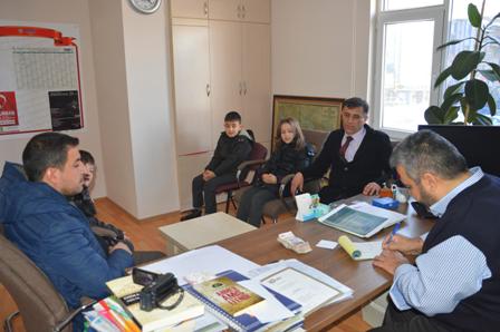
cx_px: 250
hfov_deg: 67.4
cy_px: 166
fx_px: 375
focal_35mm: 27
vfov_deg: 47.9
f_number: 4
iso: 400
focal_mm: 18
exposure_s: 1/60
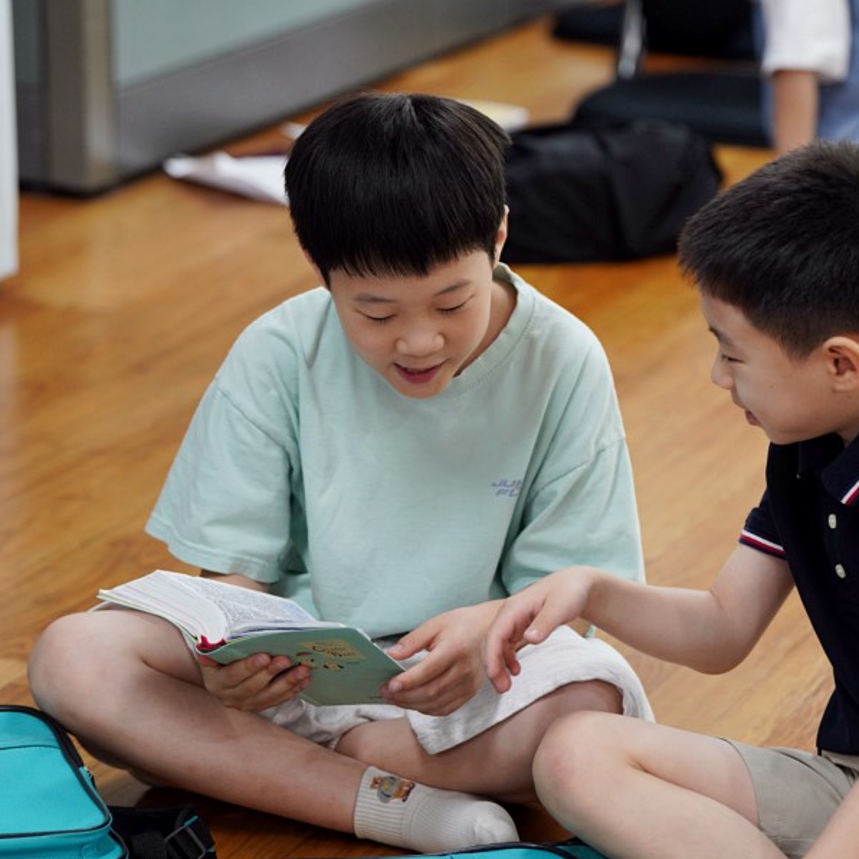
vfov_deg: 12.4
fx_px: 3959
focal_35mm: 141
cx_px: 571
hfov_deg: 12.4
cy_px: 430
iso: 1600
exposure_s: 1/160
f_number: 3.5
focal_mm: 110
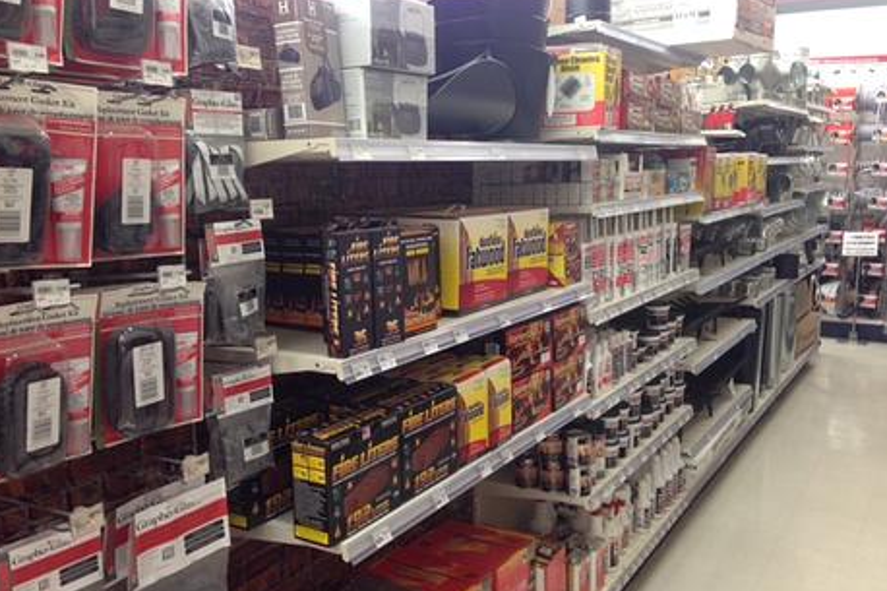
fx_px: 862
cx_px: 441
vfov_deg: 37.8
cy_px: 298
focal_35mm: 35
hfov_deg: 54.5
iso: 100
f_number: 2.4
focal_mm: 4.12
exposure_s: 1/20
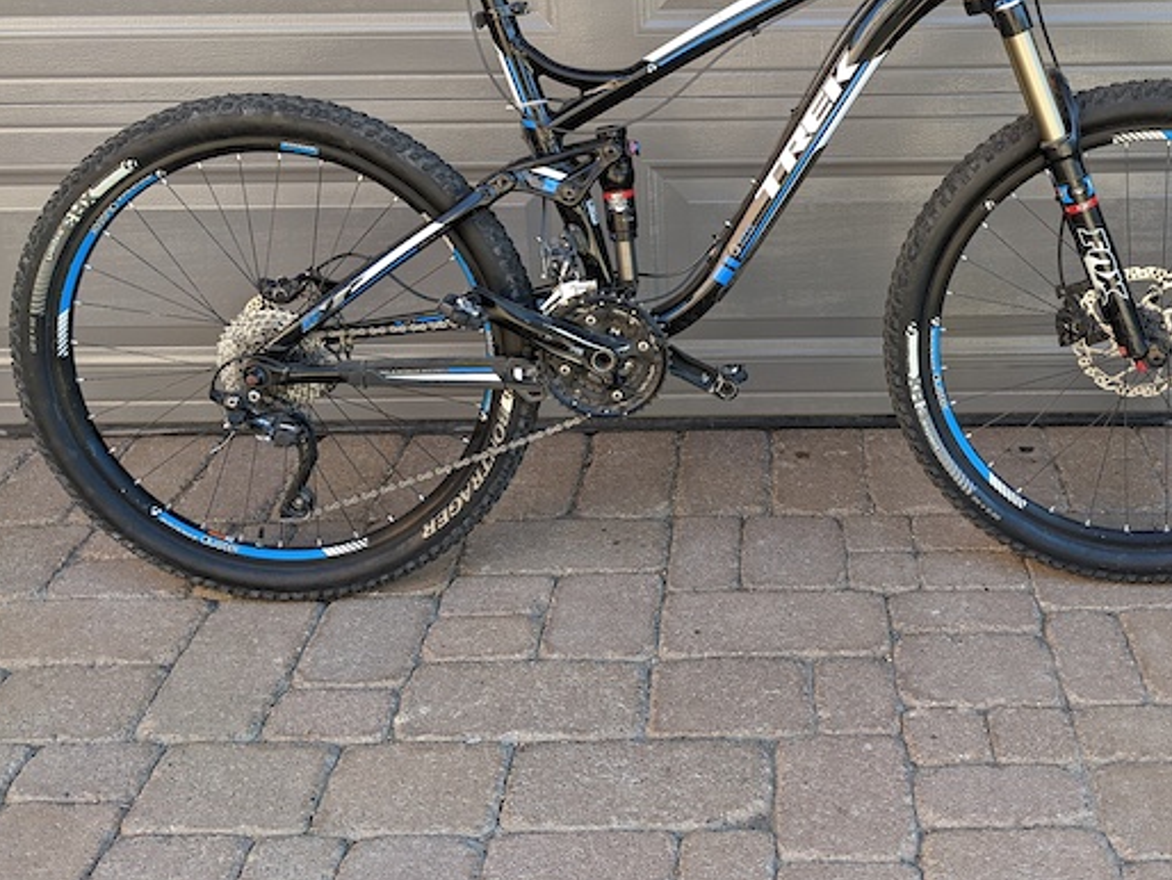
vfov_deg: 34.0
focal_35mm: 42
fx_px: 1423
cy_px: 276
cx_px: 778
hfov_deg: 44.2
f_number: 1.73
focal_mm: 4.38
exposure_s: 1/143
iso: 59
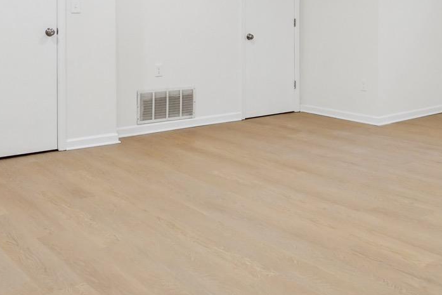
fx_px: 577
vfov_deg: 27.3
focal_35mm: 47
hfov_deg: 40.4
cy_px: 14
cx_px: 348
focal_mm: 16
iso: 800
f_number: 8
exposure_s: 1/30
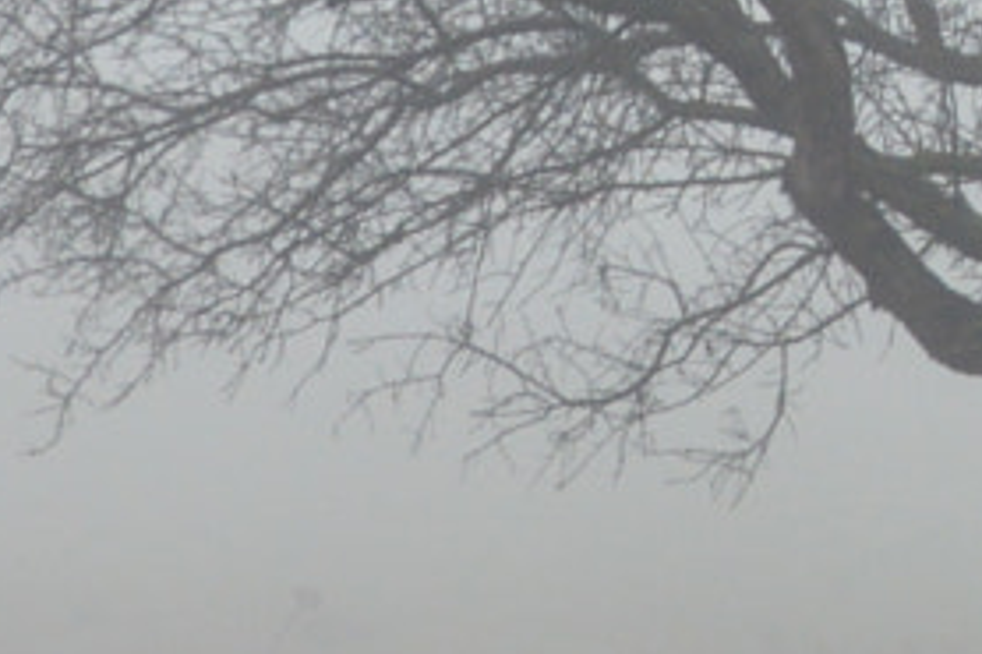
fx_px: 7224
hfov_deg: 7.7
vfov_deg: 5.1
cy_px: -467
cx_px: 1194
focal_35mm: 265
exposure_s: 1/320
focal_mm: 24
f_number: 8
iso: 400
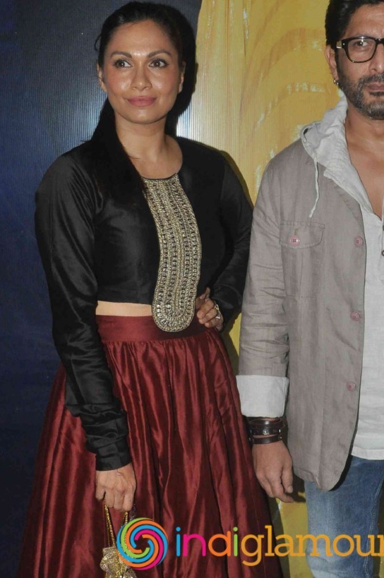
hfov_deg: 23.3
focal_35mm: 58
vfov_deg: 34.1
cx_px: 254
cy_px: 404
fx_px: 929
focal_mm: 21
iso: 1000
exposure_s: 1/250
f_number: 10
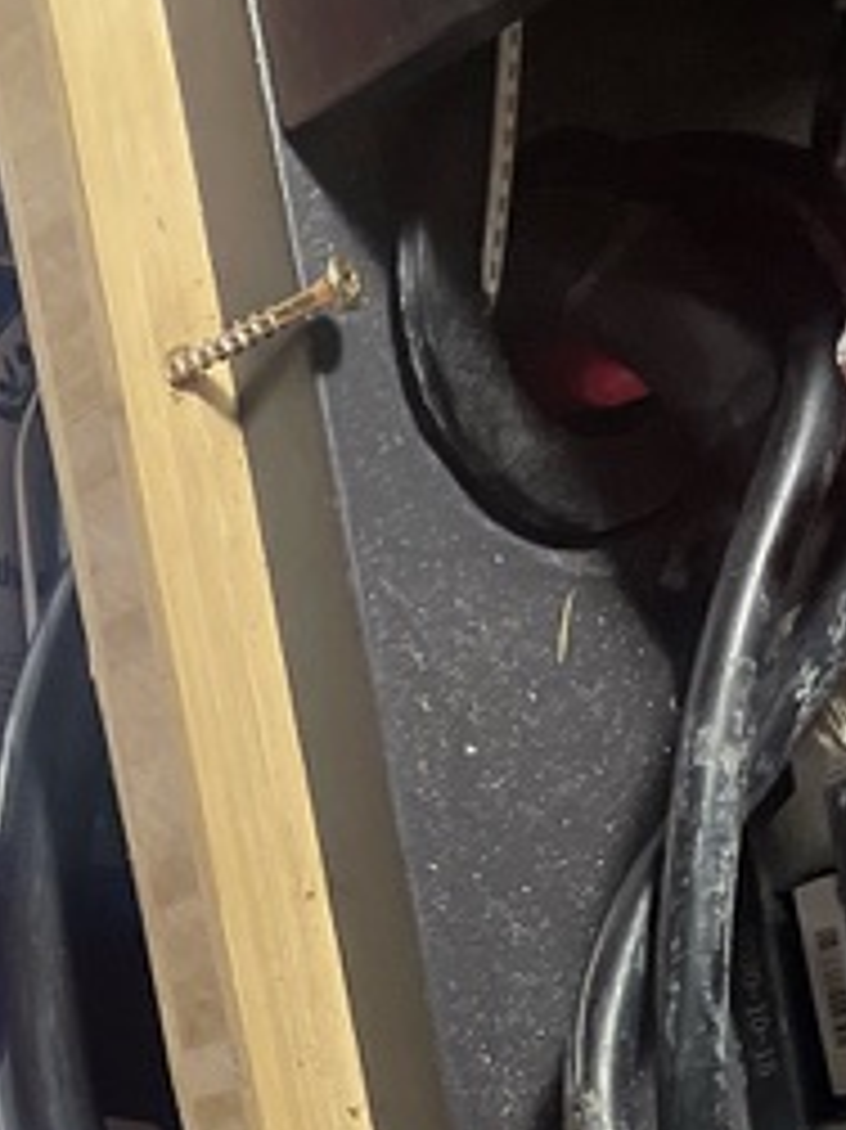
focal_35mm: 106
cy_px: 1909
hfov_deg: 12.7
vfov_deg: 16.2
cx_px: -652
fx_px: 3457
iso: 500
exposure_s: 1/60
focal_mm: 5.1
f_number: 1.6
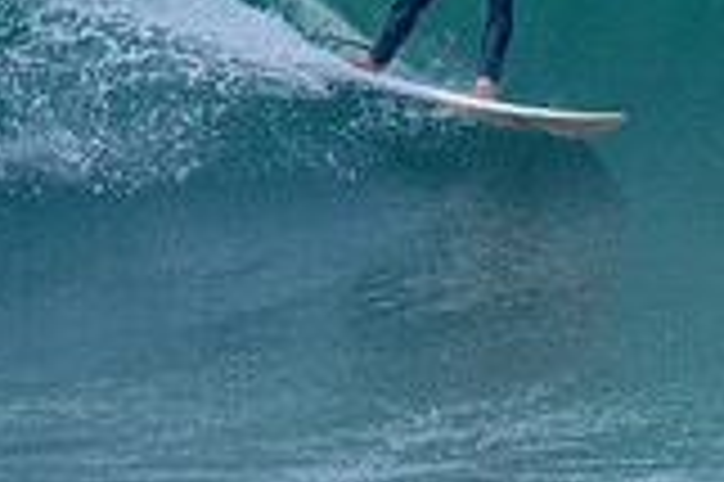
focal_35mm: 2703
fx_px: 54304
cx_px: 917
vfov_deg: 0.5
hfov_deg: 0.8
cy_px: -151
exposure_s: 1/2000
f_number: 5.6
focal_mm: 500
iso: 640
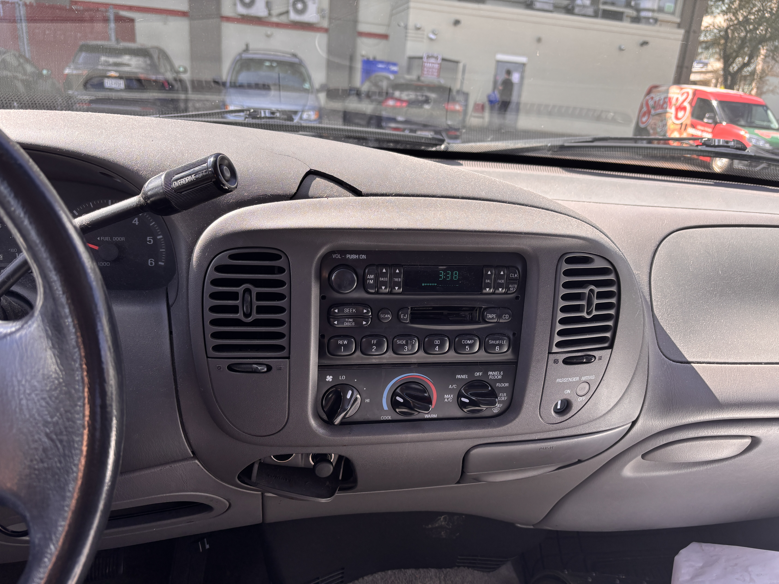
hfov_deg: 67.3
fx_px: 585
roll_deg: -4.8
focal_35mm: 26
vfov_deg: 53.1
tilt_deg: -17.7
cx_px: 390
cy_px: 292
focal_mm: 5.96
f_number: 1.6
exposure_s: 1/382
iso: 50
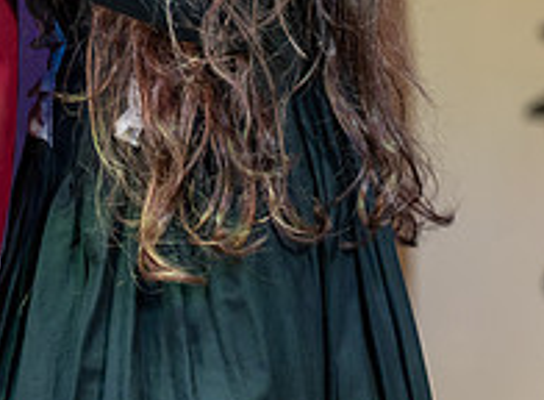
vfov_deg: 2.0
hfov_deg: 2.8
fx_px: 11201
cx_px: 187
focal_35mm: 718
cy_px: -3
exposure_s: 1/400
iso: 1000
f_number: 2.8
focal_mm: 200
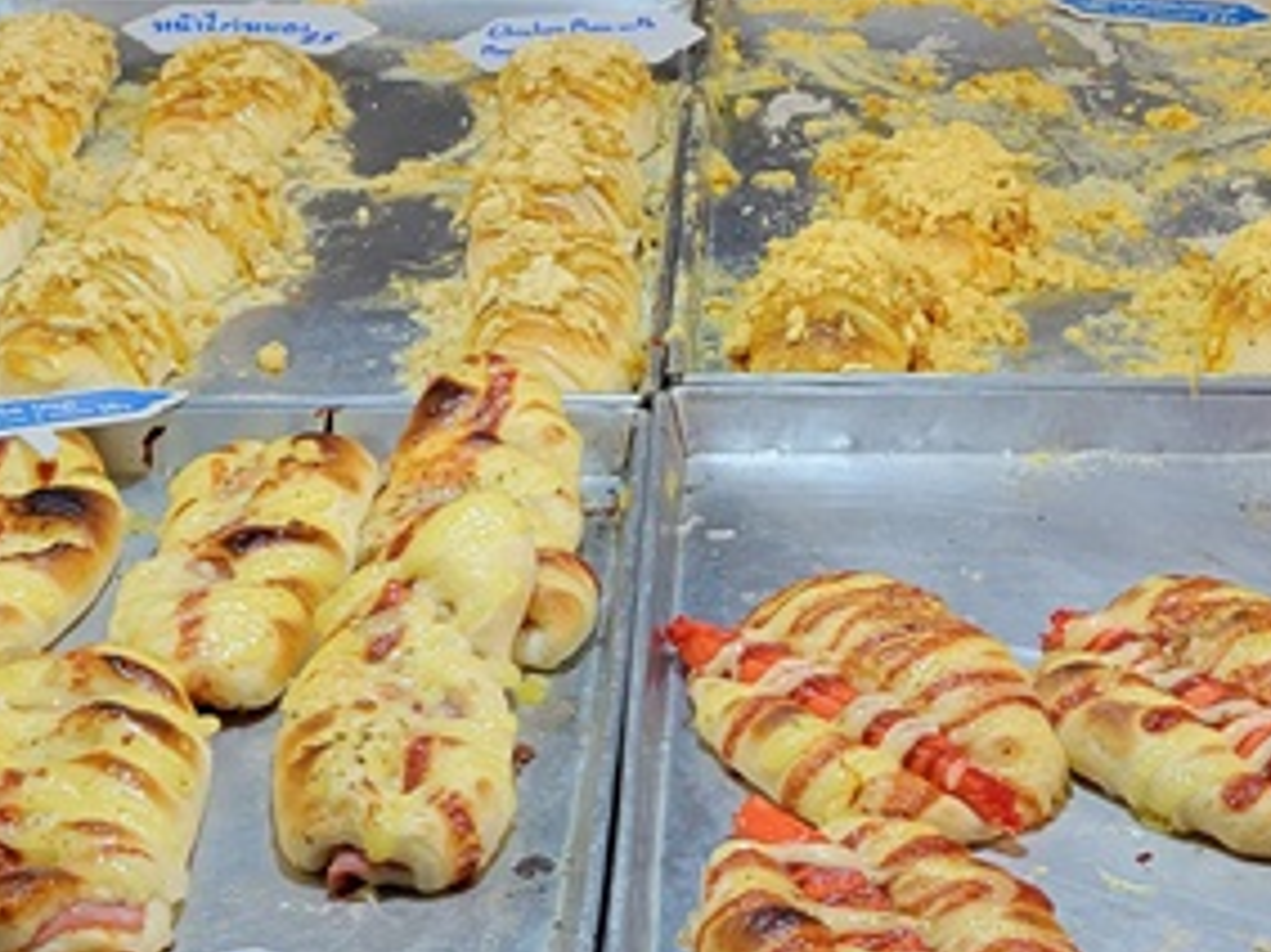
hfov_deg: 21.3
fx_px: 3377
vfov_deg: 15.7
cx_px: 822
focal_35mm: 92
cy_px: -63
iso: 160
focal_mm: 5.4
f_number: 1.8
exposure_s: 1/100
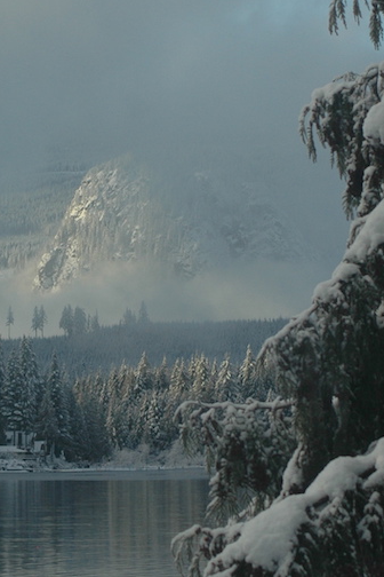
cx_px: 13
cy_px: 257
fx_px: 3808
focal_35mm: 238
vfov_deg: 8.7
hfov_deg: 5.8
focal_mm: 70
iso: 200
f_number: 7.1
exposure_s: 1/200
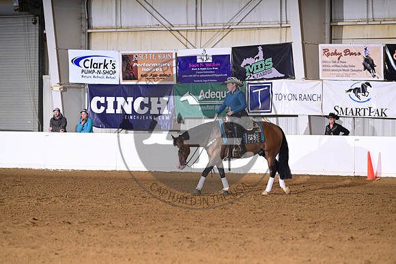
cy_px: 132
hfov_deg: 10.3
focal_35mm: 200
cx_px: 198
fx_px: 2200
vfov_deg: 6.9
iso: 2500
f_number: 4.5
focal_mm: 200
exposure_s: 1/200
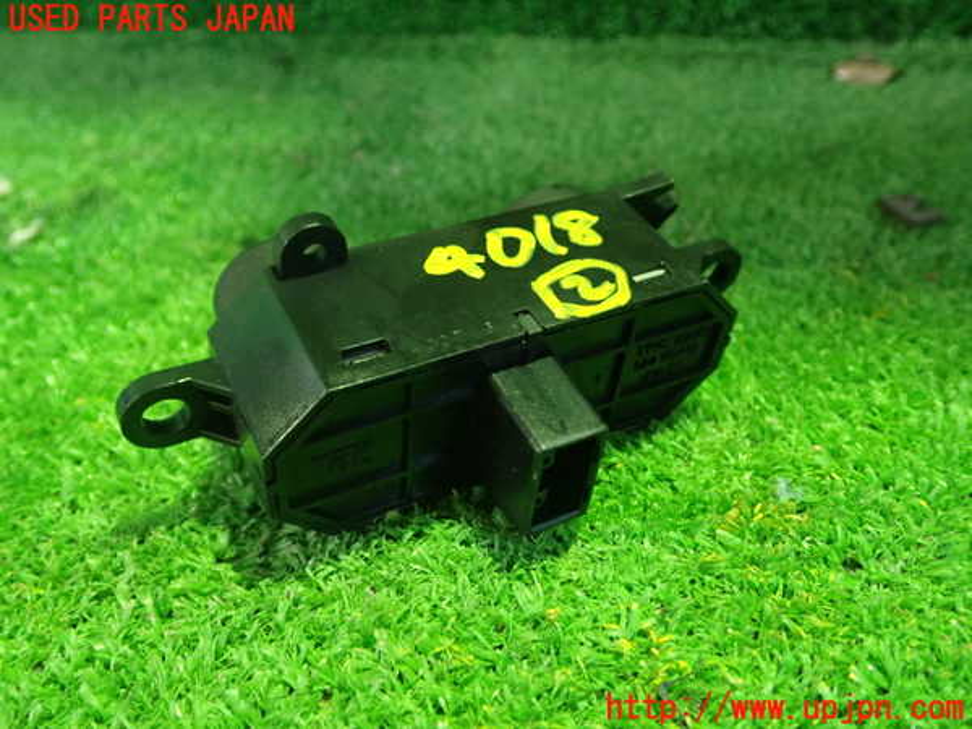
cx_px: 486
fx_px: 899
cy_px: 364
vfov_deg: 44.2
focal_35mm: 32
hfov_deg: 56.8
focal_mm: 5.79
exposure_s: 1/15
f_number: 2.4
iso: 800
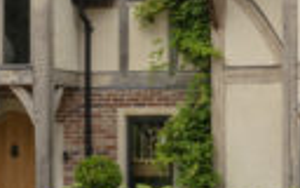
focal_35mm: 165
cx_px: 176
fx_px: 1349
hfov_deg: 12.7
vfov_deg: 7.9
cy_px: 146
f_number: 6.3
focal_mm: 27
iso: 200
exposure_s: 1/160
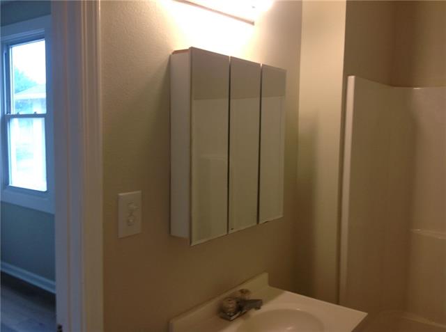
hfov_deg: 52.7
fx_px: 450
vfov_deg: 40.5
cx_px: 223
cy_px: 166
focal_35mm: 35
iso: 64
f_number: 2.4
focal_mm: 4.28
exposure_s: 1/30
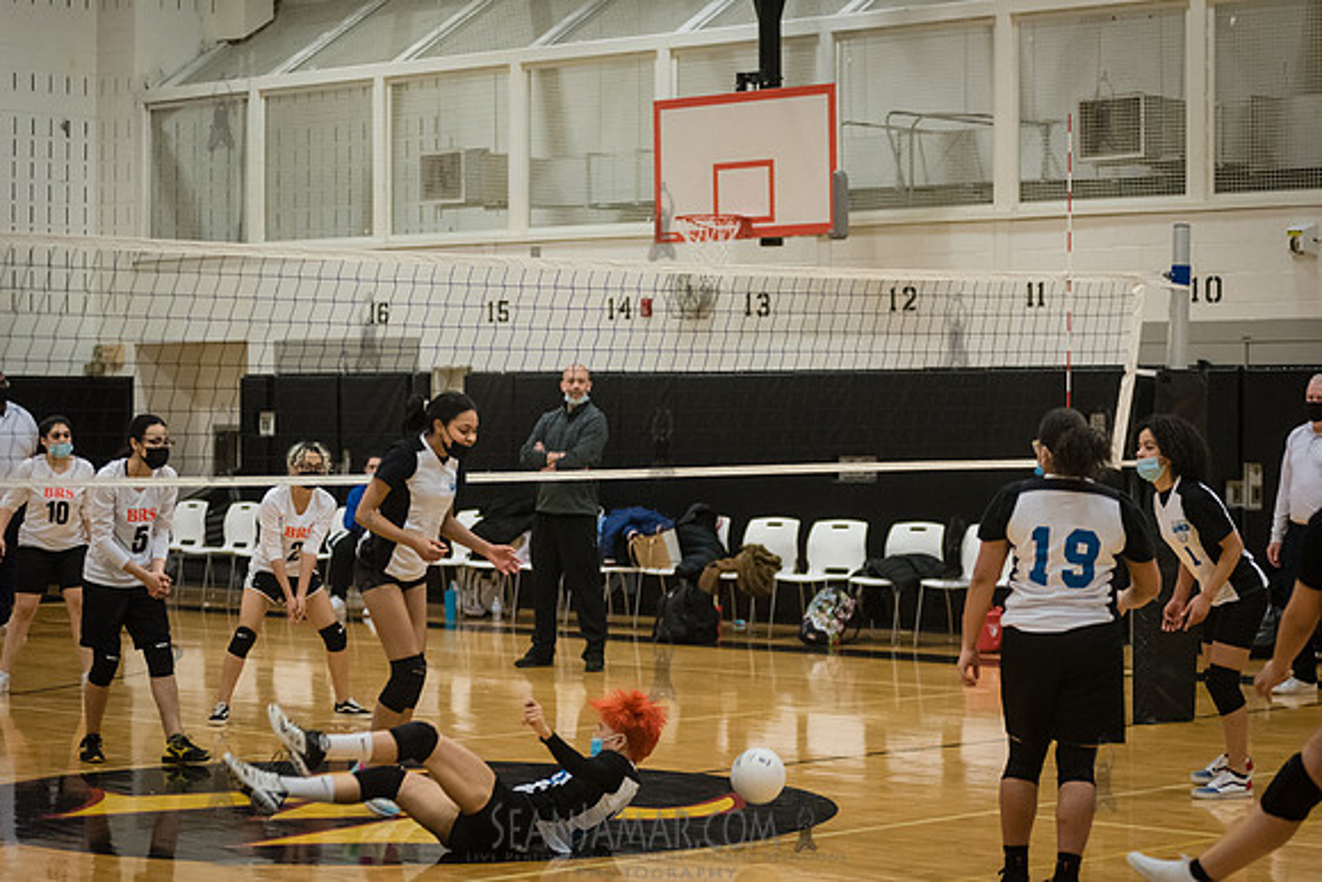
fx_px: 3379
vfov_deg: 14.9
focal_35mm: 92
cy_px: 441
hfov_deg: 22.1
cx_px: 661
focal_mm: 92
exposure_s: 1/400
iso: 5000
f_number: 3.2
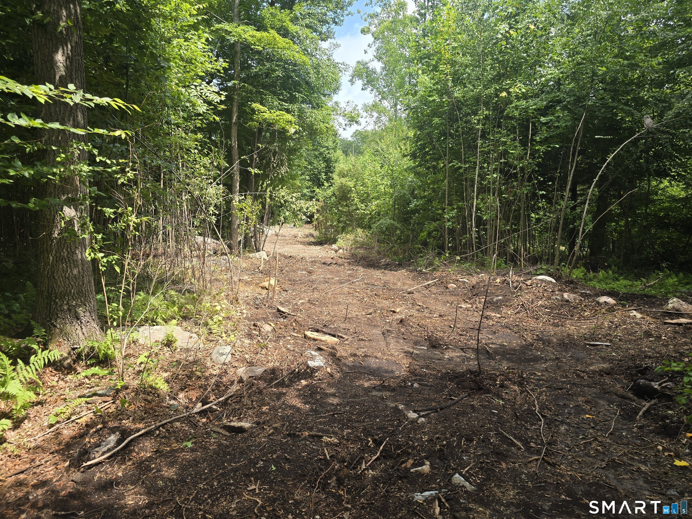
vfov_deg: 58.9
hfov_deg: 73.9
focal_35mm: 23
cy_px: 260
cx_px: 346
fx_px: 460
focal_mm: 6.3
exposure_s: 1/212
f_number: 1.7
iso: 12
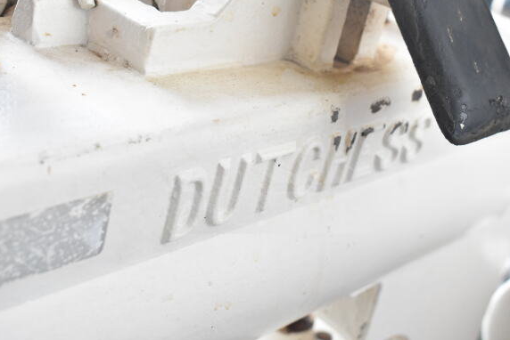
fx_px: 907
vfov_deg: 21.3
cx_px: 268
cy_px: 163
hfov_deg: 31.4
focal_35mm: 64
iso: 1600
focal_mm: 40
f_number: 7.1
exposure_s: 1/200
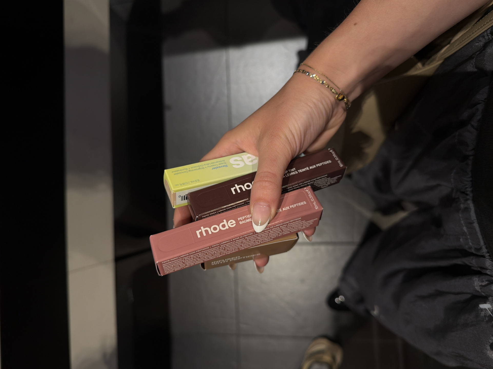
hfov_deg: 69.4
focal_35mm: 25
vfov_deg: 54.9
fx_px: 356
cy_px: 188
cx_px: 244
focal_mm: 6.76
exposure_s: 1/120
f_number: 1.78
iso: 64
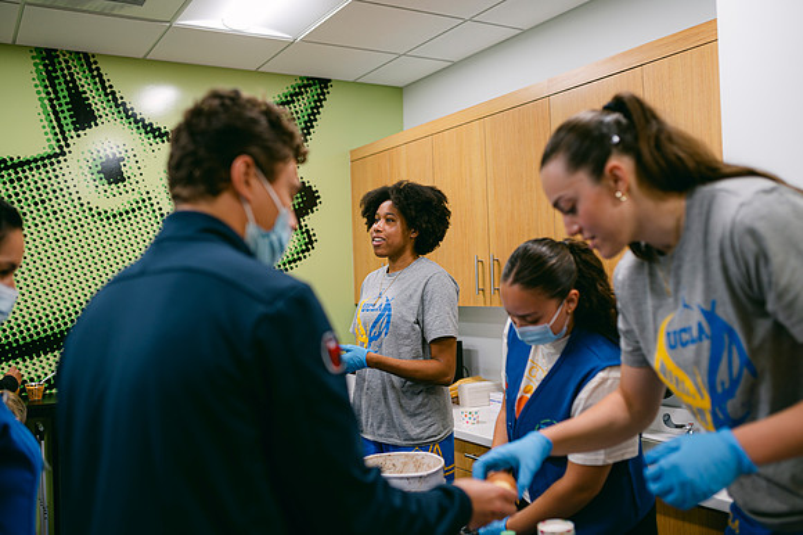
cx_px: 405
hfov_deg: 53.7
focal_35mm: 36
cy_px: 268
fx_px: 794
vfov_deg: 37.2
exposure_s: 1/125
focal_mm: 35
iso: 140
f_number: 2
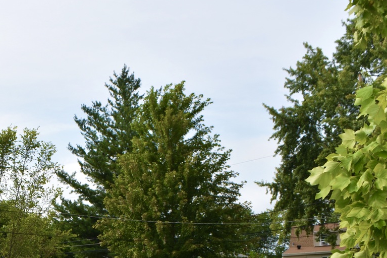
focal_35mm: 57
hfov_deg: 33.1
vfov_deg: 22.9
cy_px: 257
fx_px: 613
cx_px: 34
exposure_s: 1/200
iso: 100
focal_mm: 18
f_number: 9.5
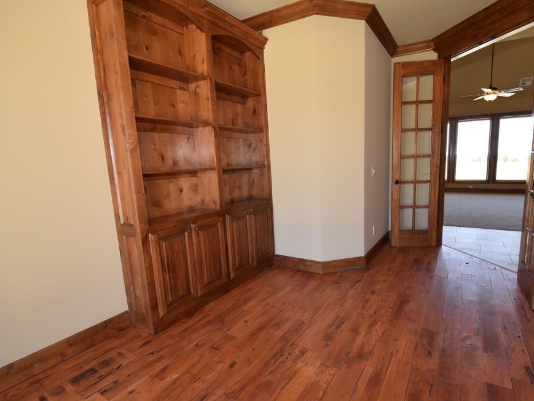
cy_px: 201
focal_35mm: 17
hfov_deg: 90.2
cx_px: 312
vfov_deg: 74.7
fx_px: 262
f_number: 5.6
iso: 800
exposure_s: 1/125
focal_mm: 10
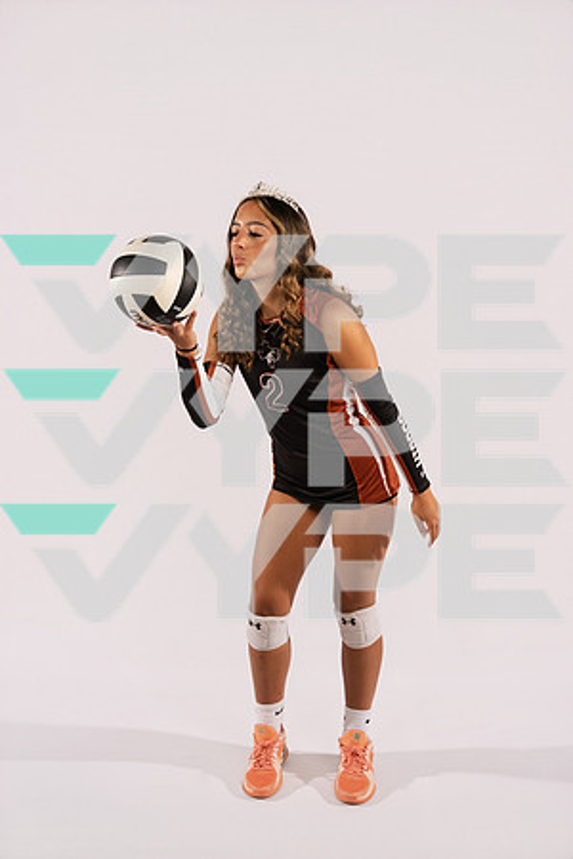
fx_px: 1091
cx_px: 286
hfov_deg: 29.4
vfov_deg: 43.0
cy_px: 430
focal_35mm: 46
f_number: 4
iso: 200
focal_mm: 45.7
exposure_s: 1/250
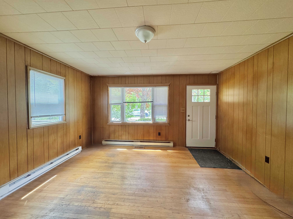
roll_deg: +0.1
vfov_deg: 85.7
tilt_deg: -1.9
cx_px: 146
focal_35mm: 14
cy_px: 110
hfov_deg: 102.1
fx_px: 119
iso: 320
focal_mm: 2.22
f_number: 2.2
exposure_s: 1/76
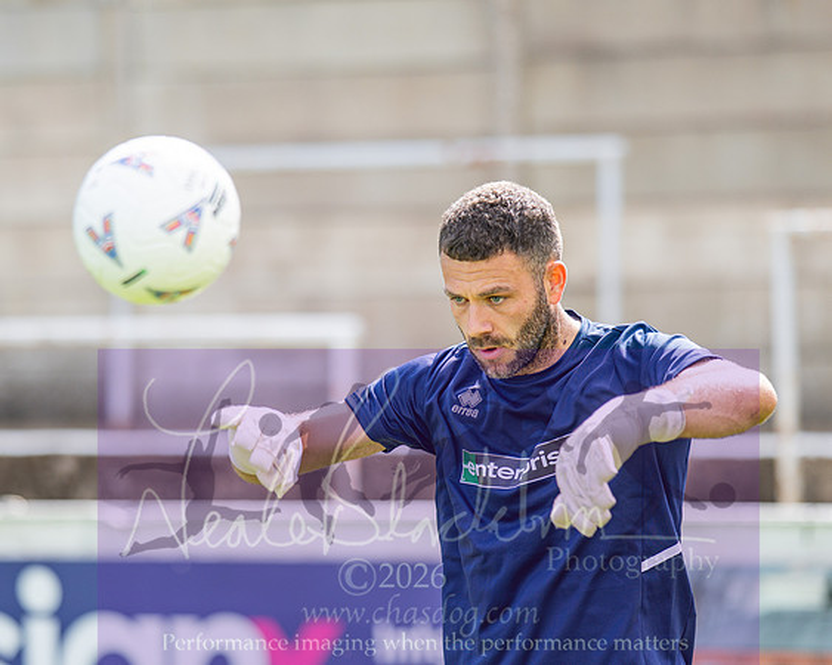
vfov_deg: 6.8
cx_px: 332
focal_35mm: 228
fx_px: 5602
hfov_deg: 8.5
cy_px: 332
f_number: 1.8
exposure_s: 1/1250
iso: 80
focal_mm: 135
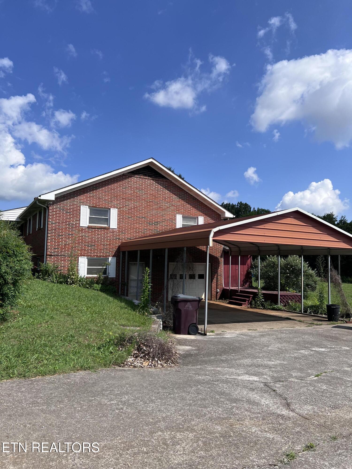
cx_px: 176
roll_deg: -0.1
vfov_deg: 67.3
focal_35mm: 26
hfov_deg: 53.1
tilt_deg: +6.6
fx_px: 353
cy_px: 234
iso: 50
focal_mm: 5.7
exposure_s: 1/4274
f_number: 1.5
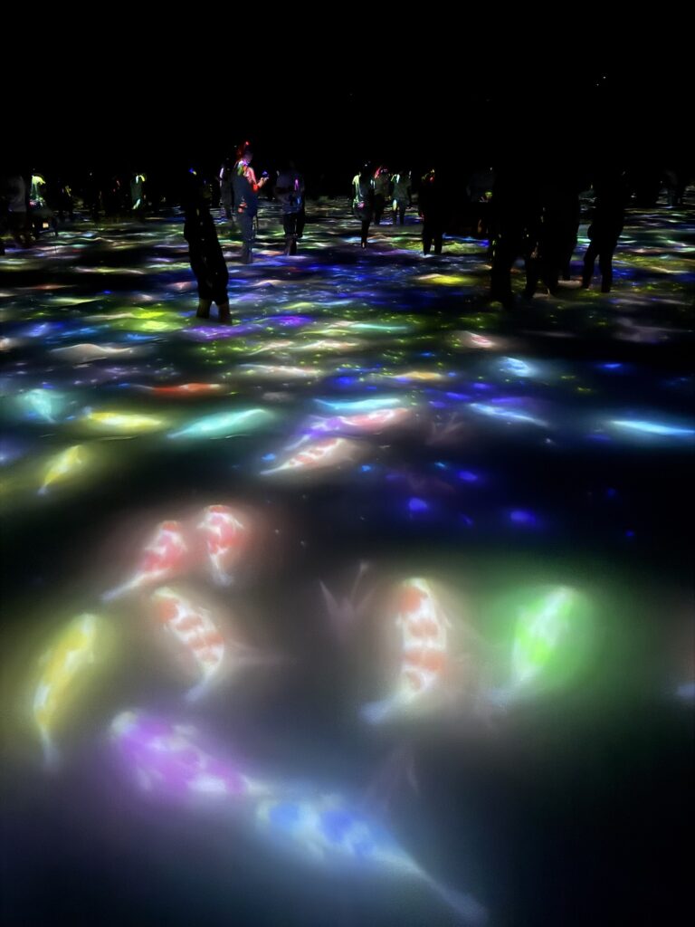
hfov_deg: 56.8
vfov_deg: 71.6
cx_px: 348
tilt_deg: -23.8
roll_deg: -0.2
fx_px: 642
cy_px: 464
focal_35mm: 24
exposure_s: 1/15
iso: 3200
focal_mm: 6.76
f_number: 1.78
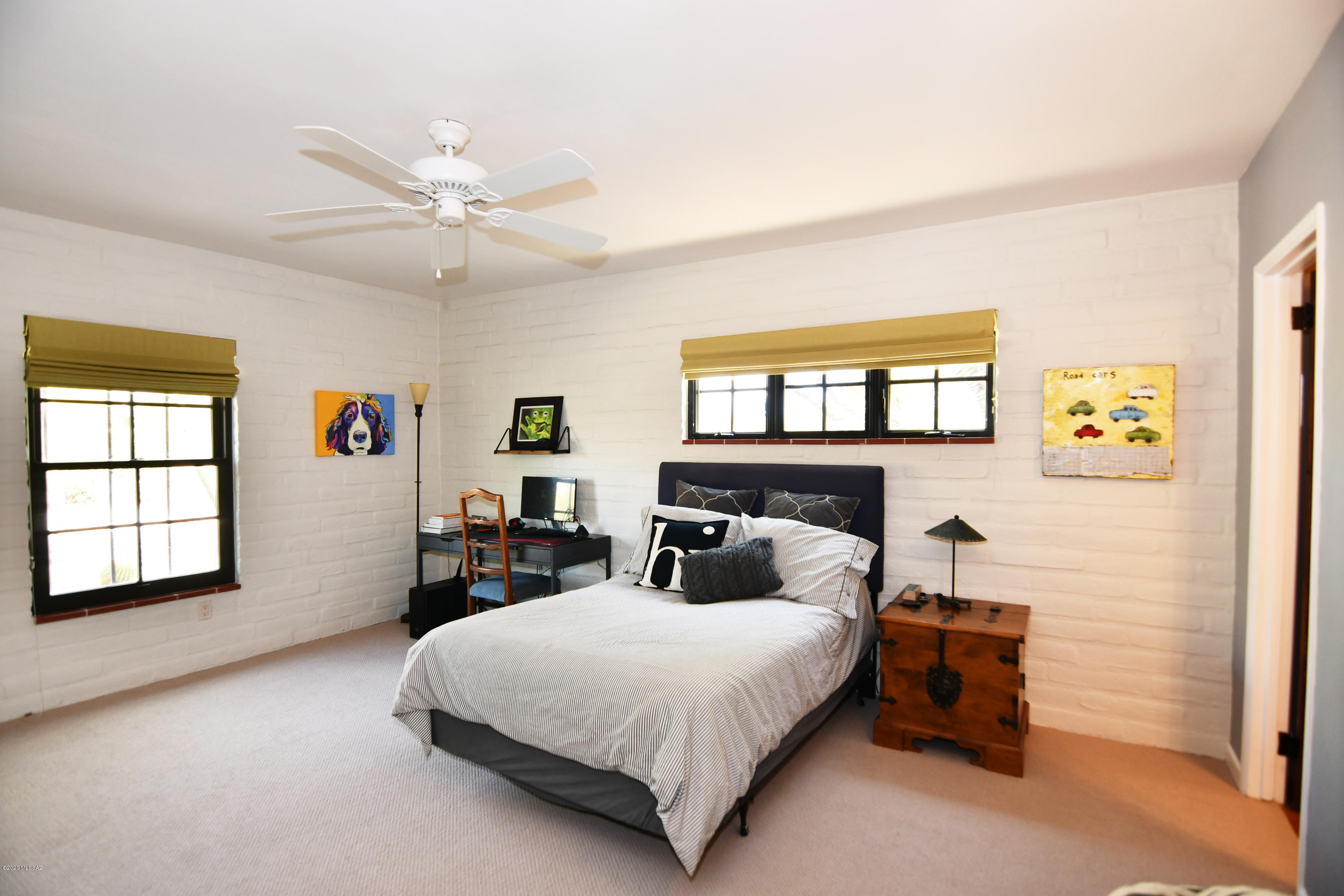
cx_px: 672
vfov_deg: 73.7
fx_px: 597
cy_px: 448
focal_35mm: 16
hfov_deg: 96.7
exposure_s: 1/60
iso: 250
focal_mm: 11
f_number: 4
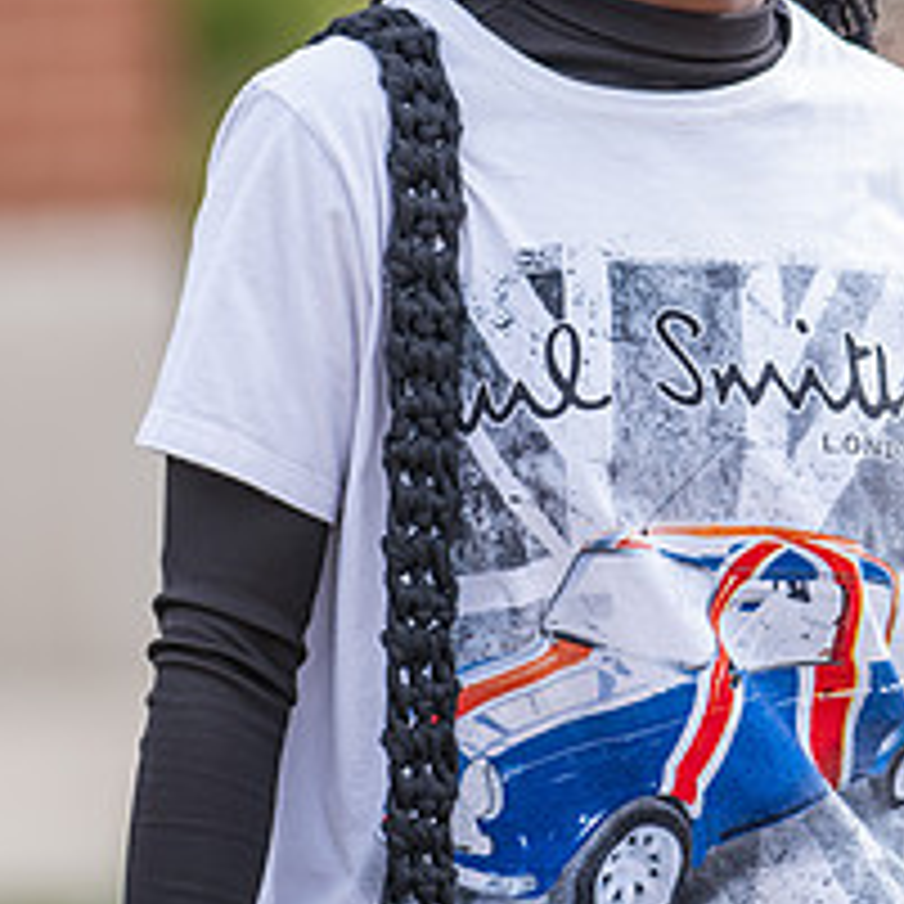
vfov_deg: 2.4
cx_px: 751
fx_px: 21775
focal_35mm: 737
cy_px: 169
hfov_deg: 2.4
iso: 100
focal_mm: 300
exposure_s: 1/640
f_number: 3.2
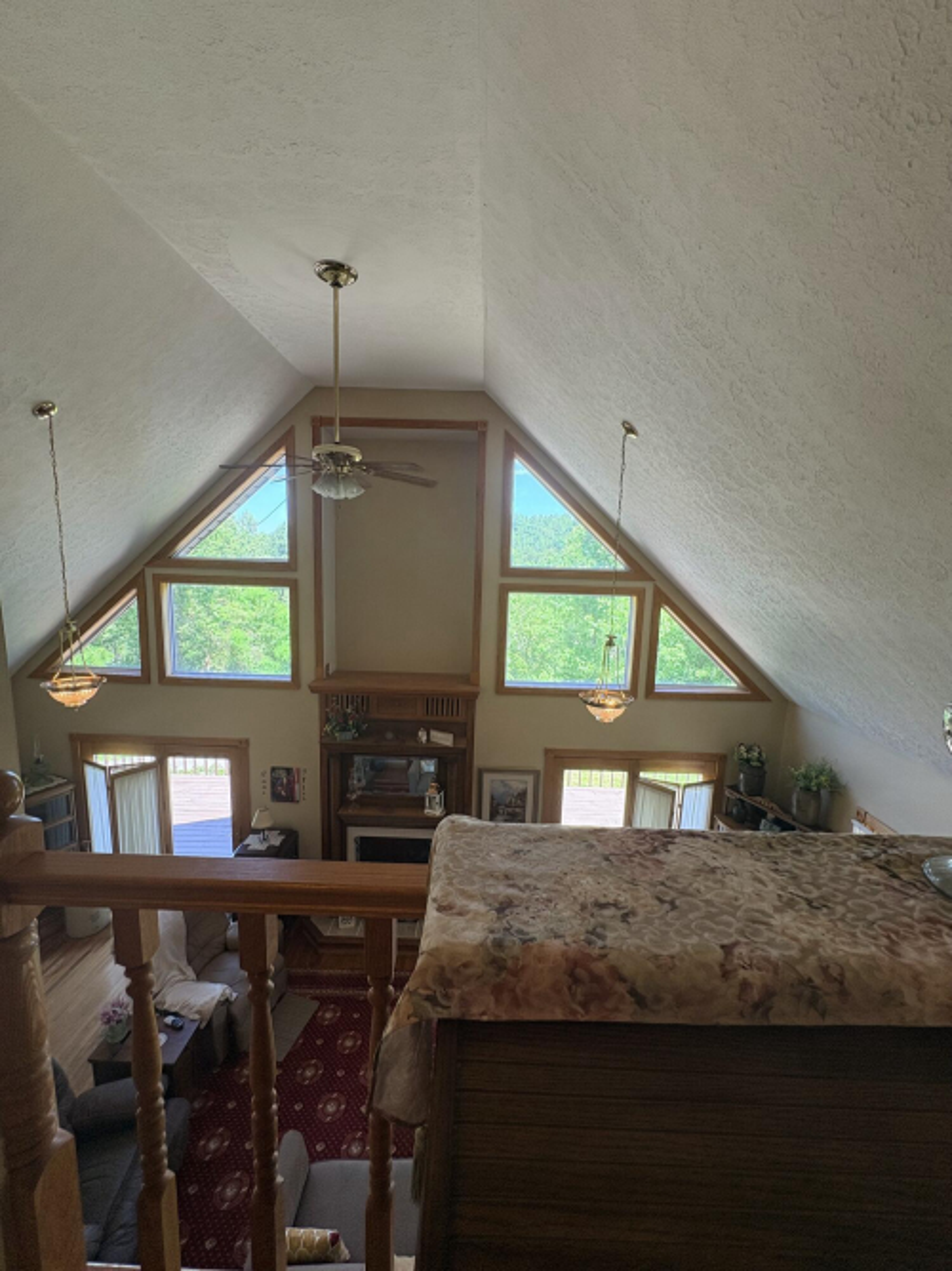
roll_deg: -0.8
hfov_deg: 85.7
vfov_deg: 102.1
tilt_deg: -7.2
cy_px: 636
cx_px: 476
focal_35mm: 14
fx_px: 514
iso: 125
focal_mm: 2.22
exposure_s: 1/120
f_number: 2.2
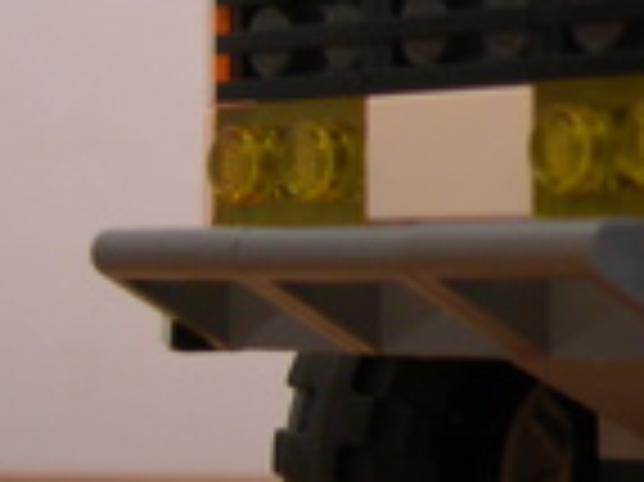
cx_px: 1112
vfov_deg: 9.2
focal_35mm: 160
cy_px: 68
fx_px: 2974
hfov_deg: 11.6
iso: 89
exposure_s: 1/4
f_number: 2.8
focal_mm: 7.8
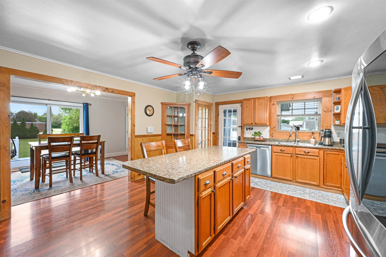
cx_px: 193
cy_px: 128
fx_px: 150
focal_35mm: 14
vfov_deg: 81.2
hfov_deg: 104.3
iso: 4000
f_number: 14
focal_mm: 14
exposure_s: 1/10
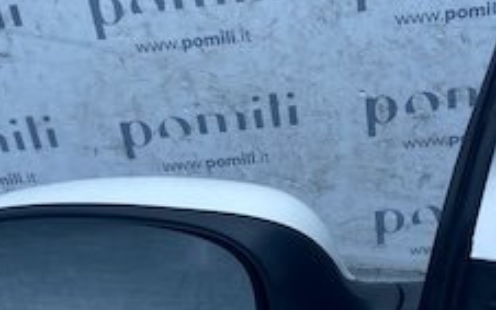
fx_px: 1054
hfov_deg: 26.5
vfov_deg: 16.1
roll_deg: -3.3
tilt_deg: -40.6
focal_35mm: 78
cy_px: 369
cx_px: 270
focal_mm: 4.25
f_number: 1.8
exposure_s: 1/1093
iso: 32
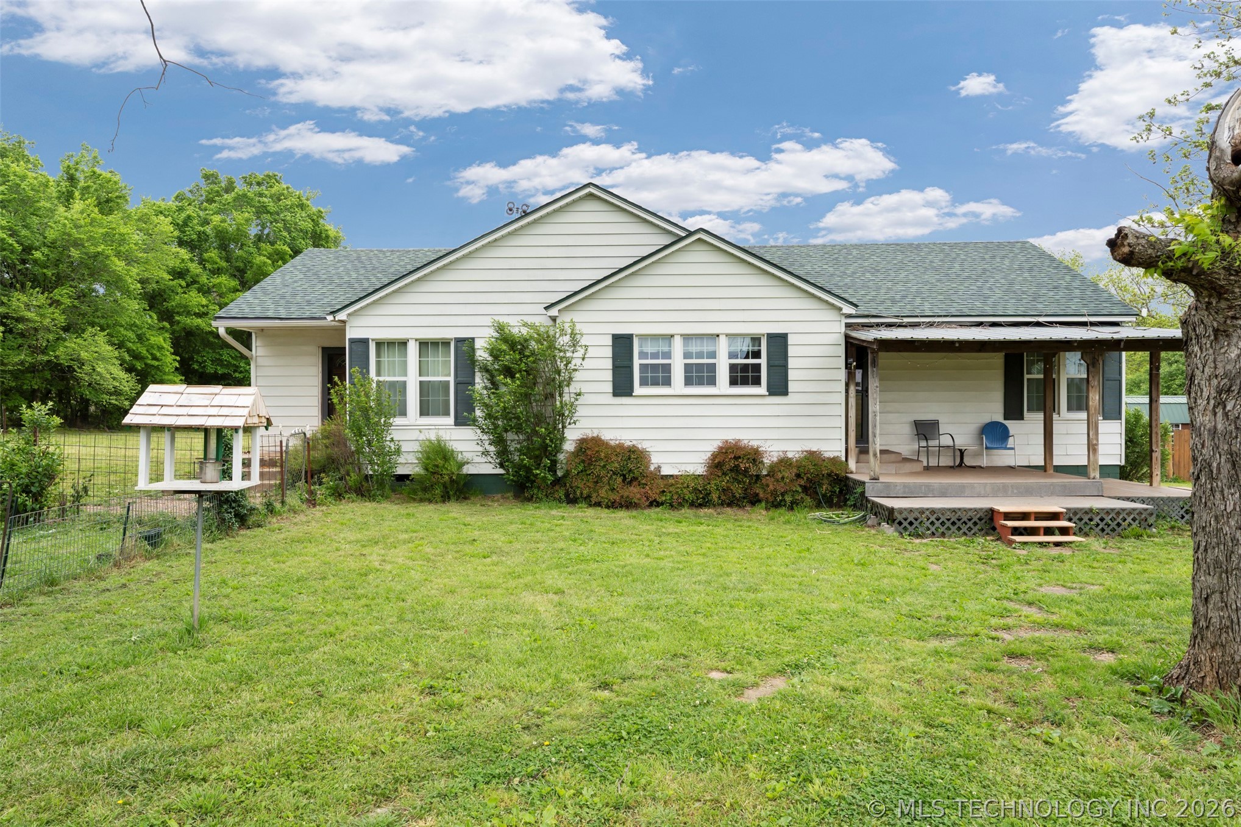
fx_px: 793
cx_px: 620
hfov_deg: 76.1
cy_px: 414
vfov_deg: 55.1
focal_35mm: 23
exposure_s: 1/320
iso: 200
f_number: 9
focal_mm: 23
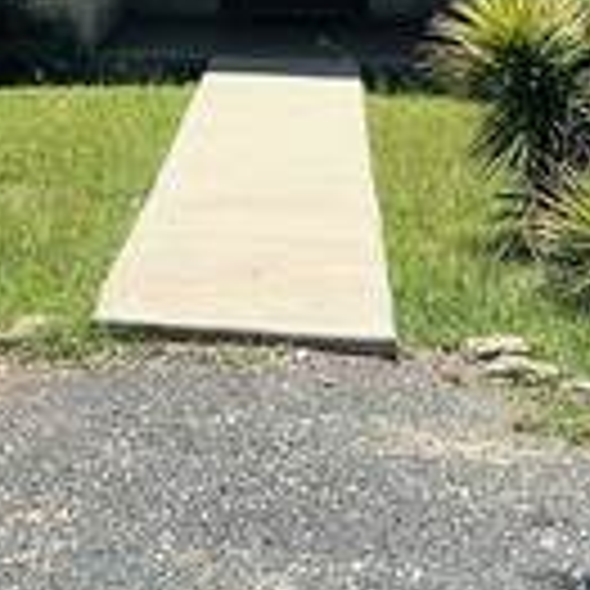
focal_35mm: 112
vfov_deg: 14.4
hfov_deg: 15.0
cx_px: -144
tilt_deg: +4.1
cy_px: -315
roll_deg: -0.5
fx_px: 2160
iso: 50
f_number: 1.5
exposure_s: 1/3831
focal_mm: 5.7
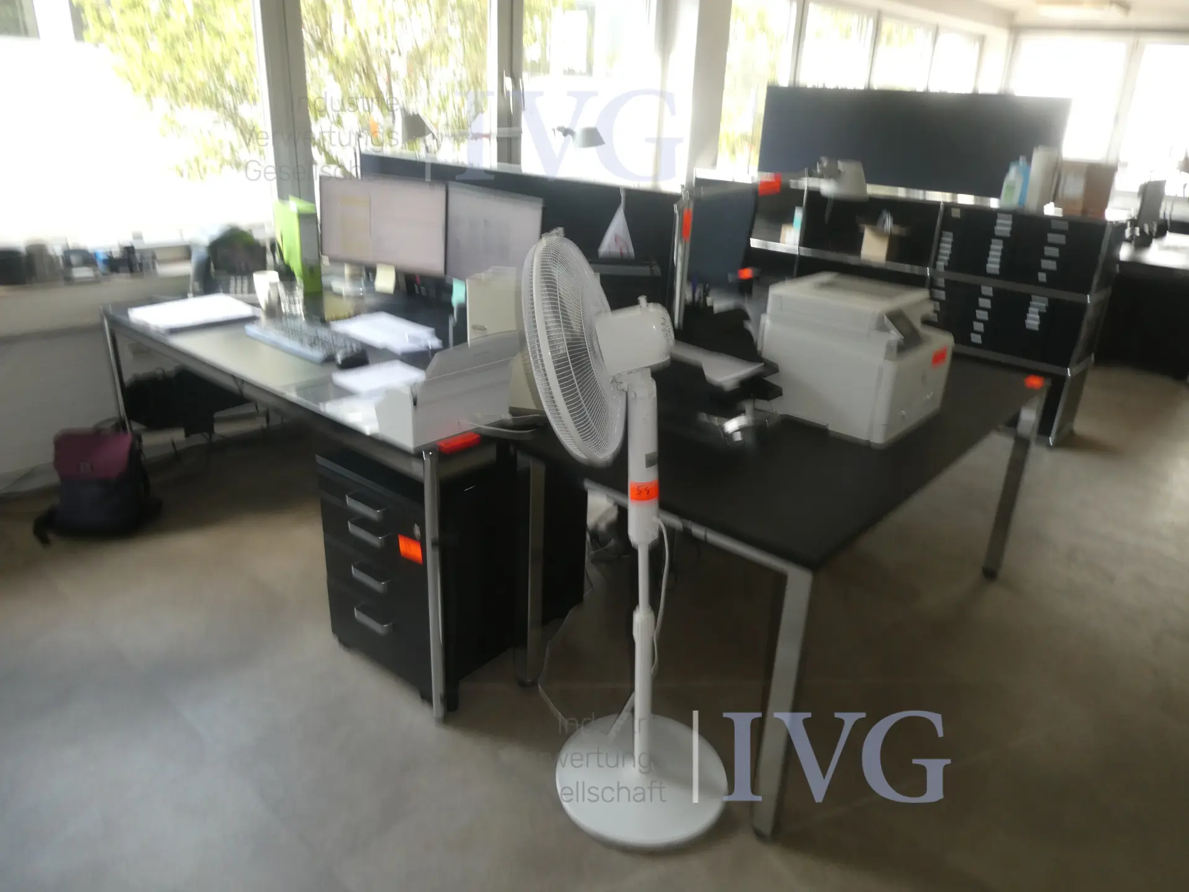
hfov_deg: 71.6
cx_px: 594
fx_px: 824
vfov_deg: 56.8
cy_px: 446
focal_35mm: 24
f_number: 3.3
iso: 200
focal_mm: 4.3
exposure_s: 1/60
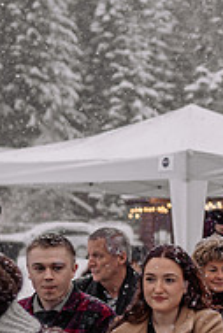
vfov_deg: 18.7
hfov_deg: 12.3
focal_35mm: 108
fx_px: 1002
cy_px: 267
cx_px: 302
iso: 200
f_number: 2
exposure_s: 1/250
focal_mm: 35
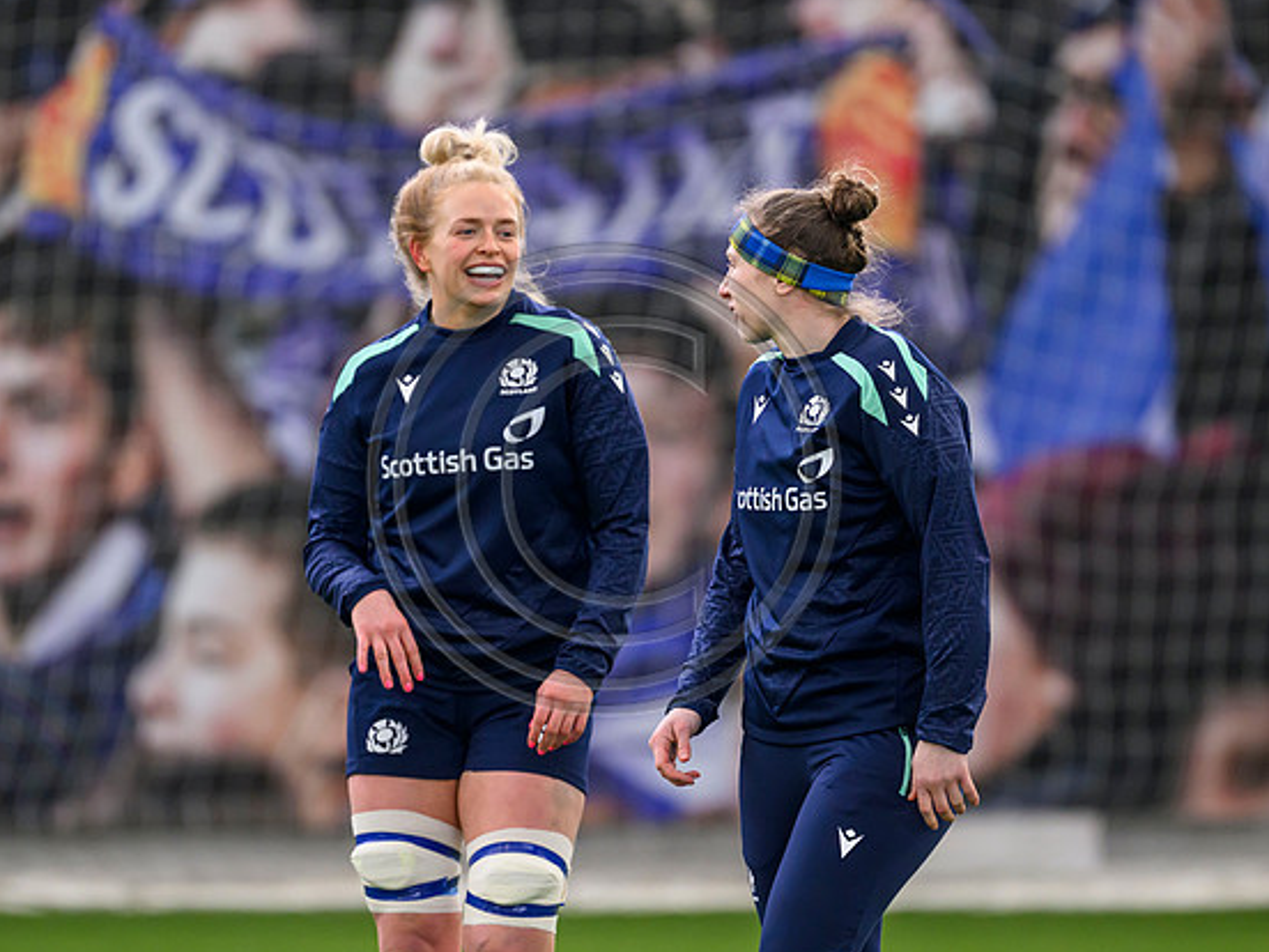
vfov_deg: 2.8
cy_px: 509
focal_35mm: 526
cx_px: 627
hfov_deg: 3.8
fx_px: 19283
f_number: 2.8
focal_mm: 400
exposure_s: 1/1250
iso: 3200
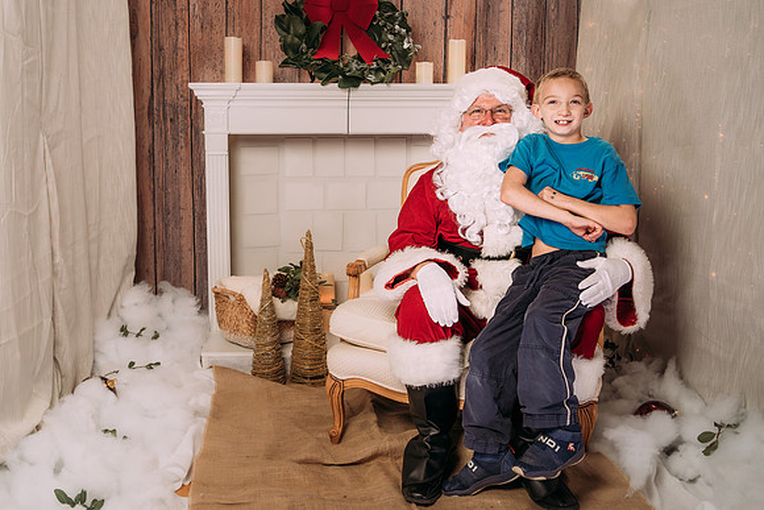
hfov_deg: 47.6
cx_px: 336
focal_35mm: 41
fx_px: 865
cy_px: 228
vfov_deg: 32.8
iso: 100
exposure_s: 1/100
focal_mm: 35
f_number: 5
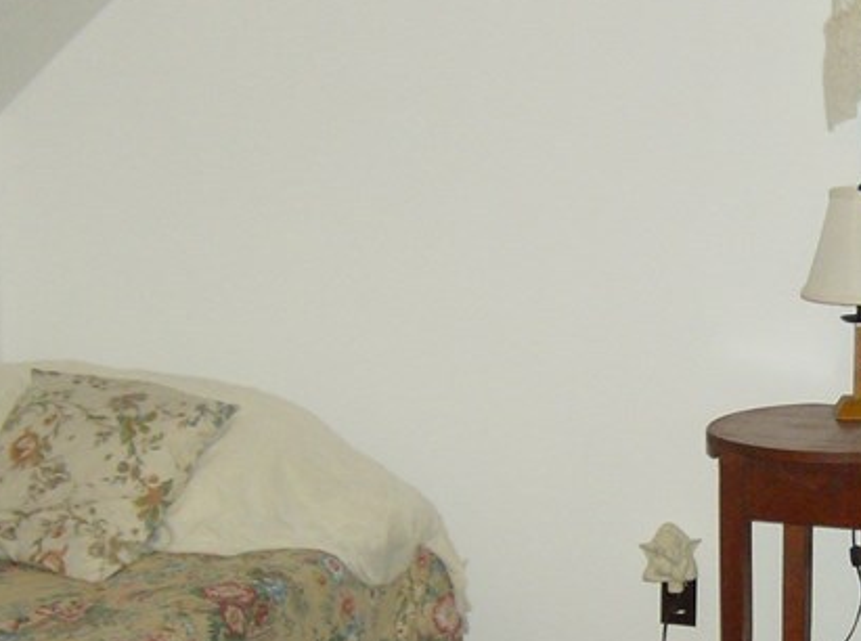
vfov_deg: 16.3
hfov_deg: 21.5
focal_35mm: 90
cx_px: 726
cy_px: 418
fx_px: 2233
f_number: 2.8
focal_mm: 6
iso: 200
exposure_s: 1/60
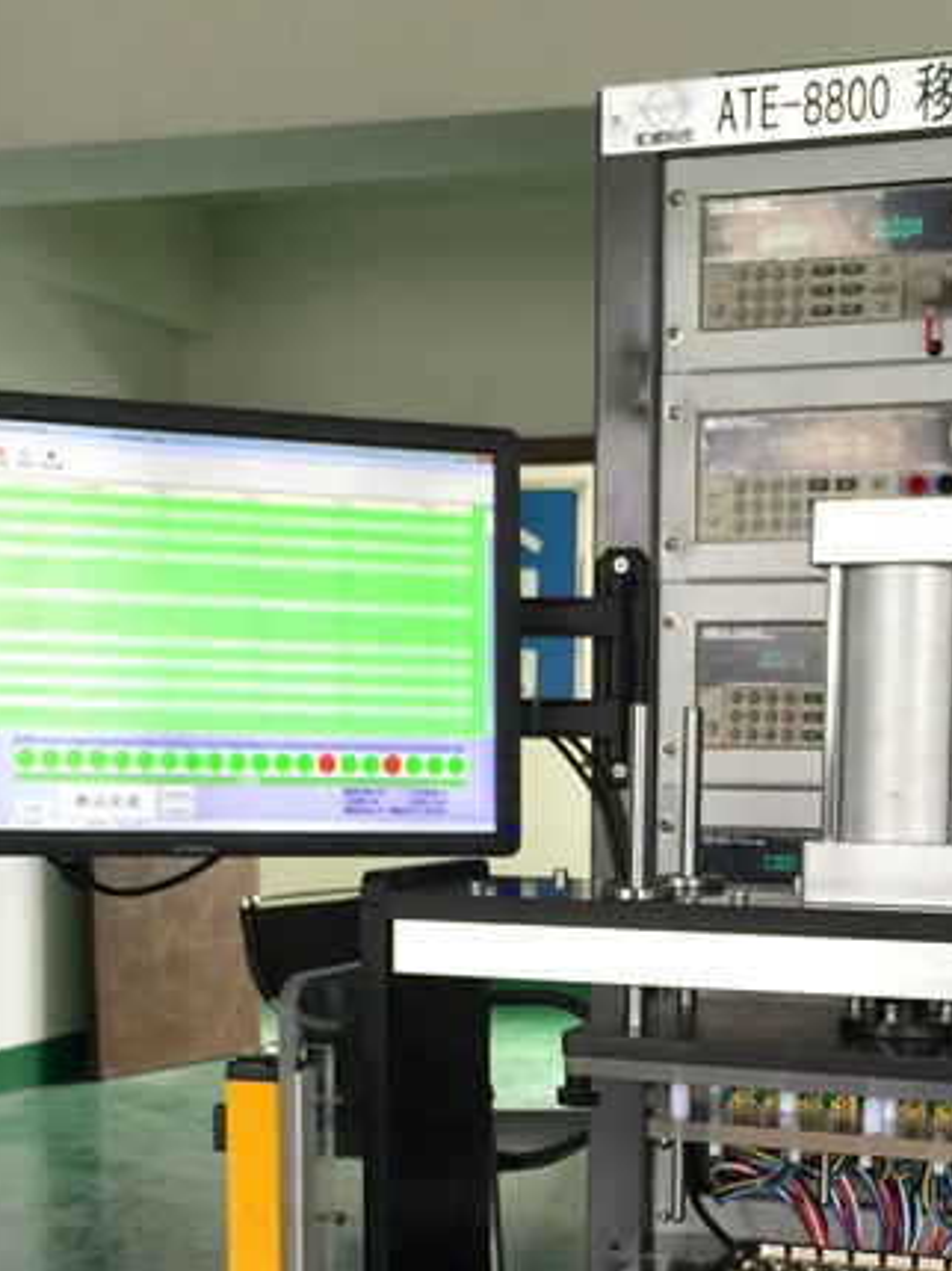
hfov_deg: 26.8
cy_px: 1014
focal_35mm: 54
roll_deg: -0.7
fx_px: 1982
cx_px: 674
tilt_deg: -6.8
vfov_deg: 34.5
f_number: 2.2
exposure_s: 1/33
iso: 64
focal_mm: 4.15
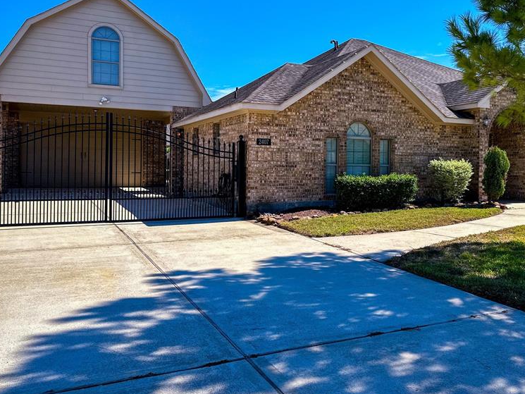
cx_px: 322
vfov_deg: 42.8
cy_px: 166
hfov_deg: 54.8
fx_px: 501
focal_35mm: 33
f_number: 1.8
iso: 80
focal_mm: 6.86
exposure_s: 1/4000
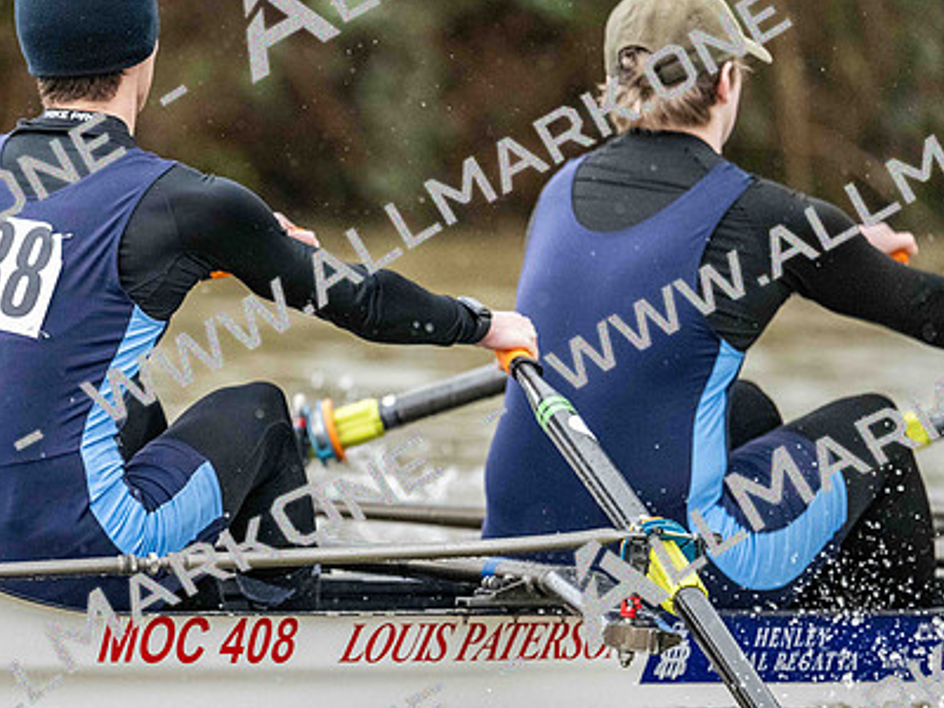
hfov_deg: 3.6
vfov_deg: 2.7
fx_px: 15217
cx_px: 373
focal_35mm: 558
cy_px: 428
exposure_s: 1/1600
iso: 6400
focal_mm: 400
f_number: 4.5
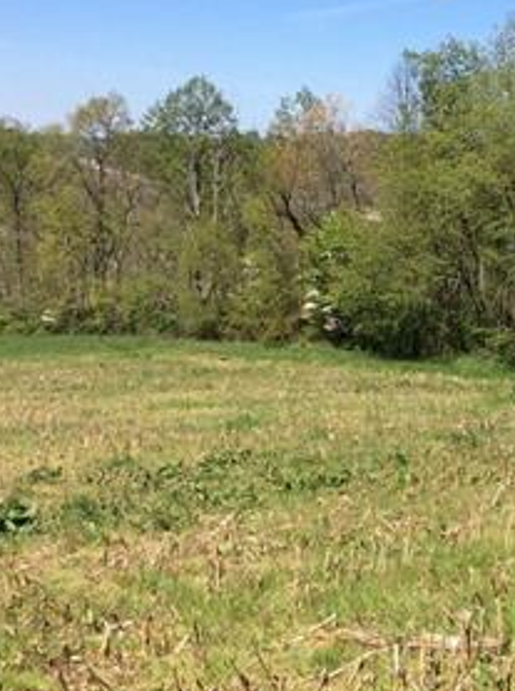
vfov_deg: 28.2
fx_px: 1375
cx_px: 417
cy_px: 400
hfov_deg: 20.9
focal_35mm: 69
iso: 32
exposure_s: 1/1431
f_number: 2.4
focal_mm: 3.3
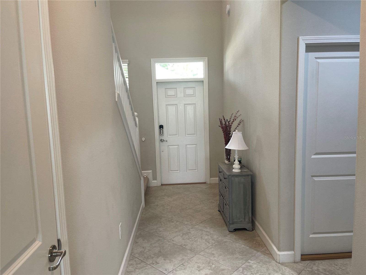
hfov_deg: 69.4
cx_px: 183
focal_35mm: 25
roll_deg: +1.8
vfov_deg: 54.9
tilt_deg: -4.8
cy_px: 138
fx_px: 264
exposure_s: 1/60
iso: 80
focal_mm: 5.1
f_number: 1.6
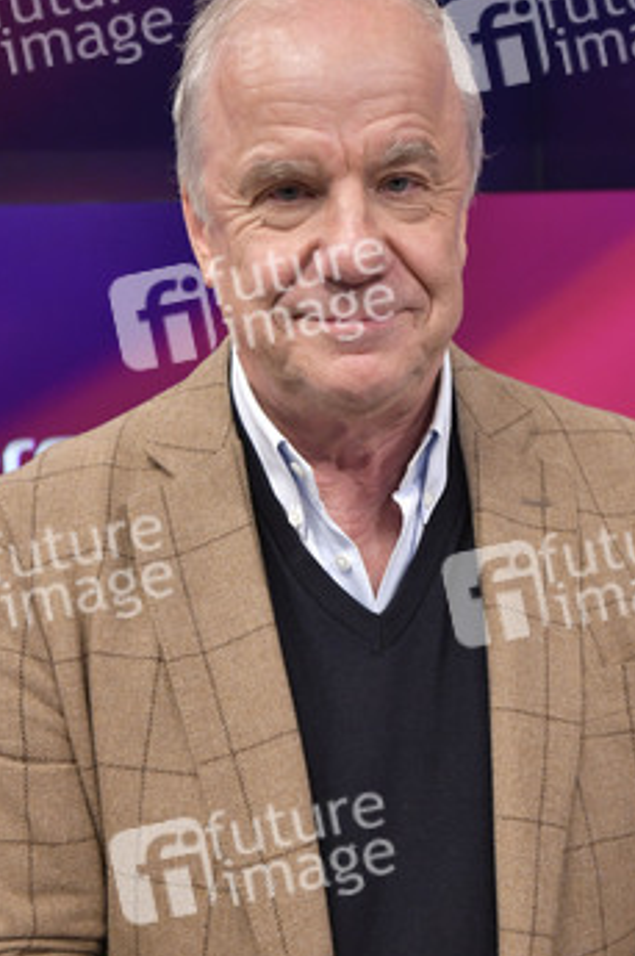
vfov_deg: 38.9
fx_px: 1353
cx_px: 333
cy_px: 443
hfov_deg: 26.4
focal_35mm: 51
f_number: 5.6
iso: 2500
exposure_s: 1/200
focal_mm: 44
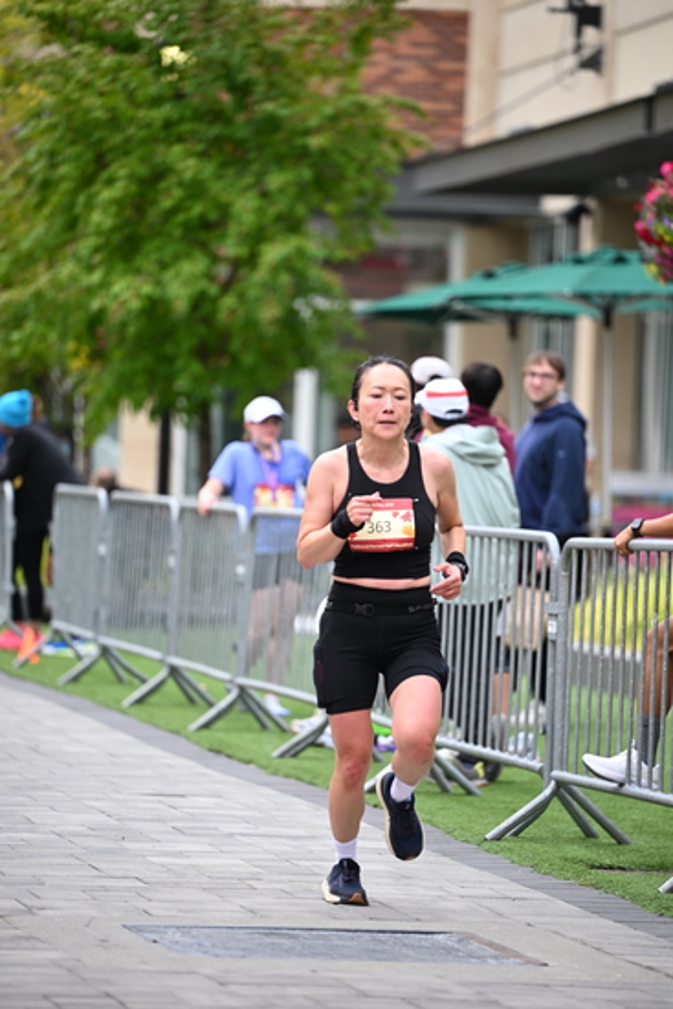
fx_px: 5324
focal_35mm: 190
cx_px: 336
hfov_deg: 7.2
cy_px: 504
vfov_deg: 10.8
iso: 640
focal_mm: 190
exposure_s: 1/2000
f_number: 2.8
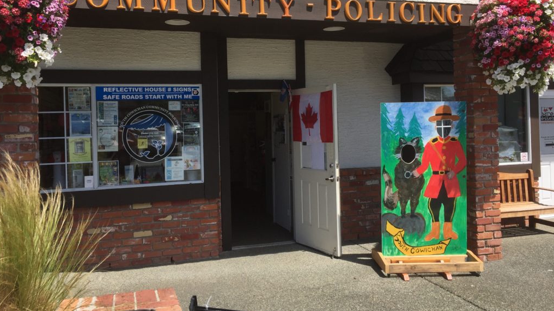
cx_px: 275
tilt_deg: +0.1
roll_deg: +1.2
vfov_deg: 36.6
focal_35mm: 32
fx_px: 470
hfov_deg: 61.0
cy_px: 127
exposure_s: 1/1883
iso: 32
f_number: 2.2
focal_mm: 4.15
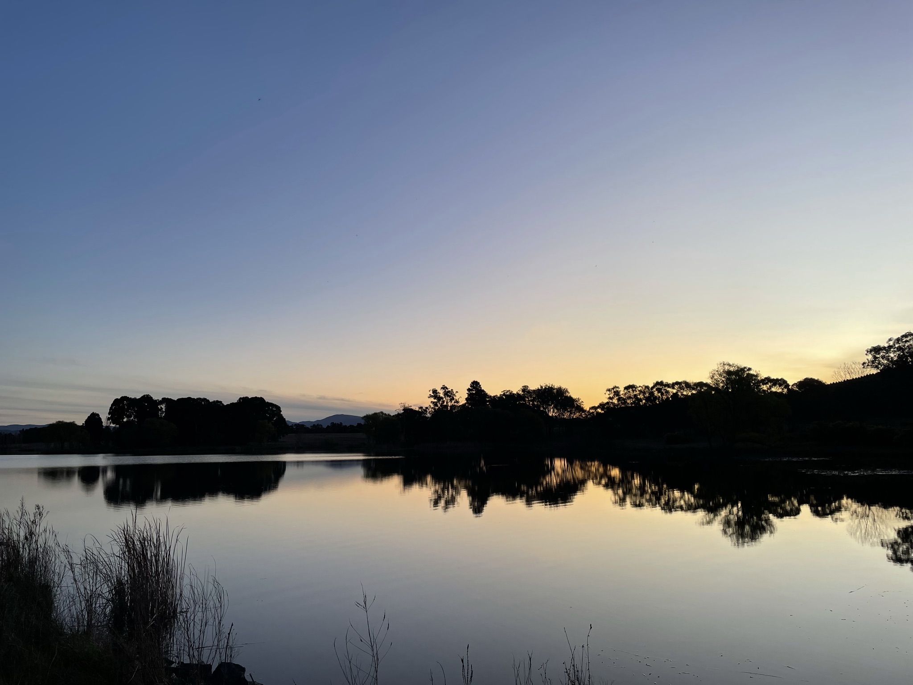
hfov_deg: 67.3
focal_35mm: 26
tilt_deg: +9.2
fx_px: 686
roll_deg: +0.1
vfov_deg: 53.1
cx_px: 456
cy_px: 342
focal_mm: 4.2
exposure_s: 1/442
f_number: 1.6
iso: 32
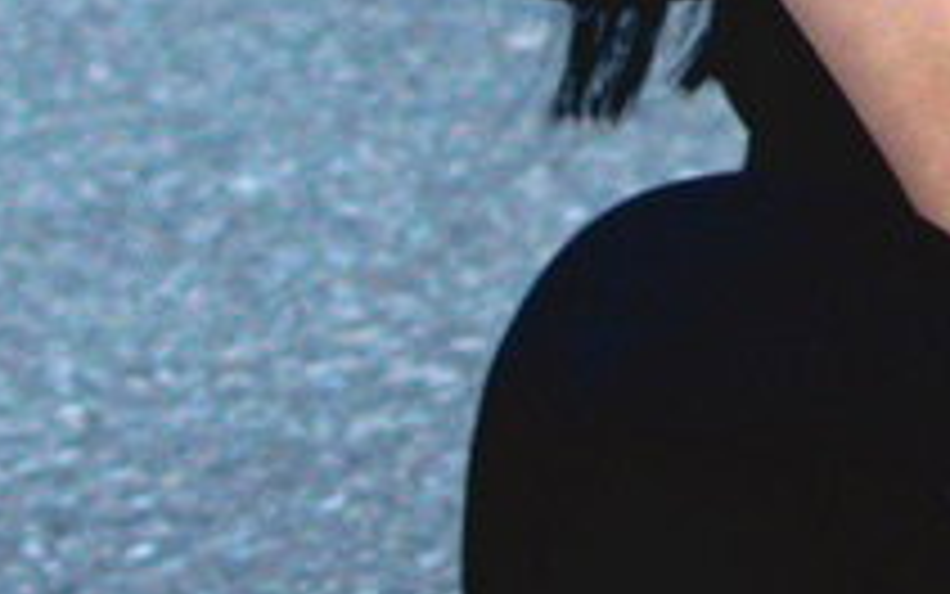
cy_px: -1125
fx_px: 23789
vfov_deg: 1.4
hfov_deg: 2.3
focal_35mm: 919
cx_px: 1531
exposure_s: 1/250
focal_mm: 55
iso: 400
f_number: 8
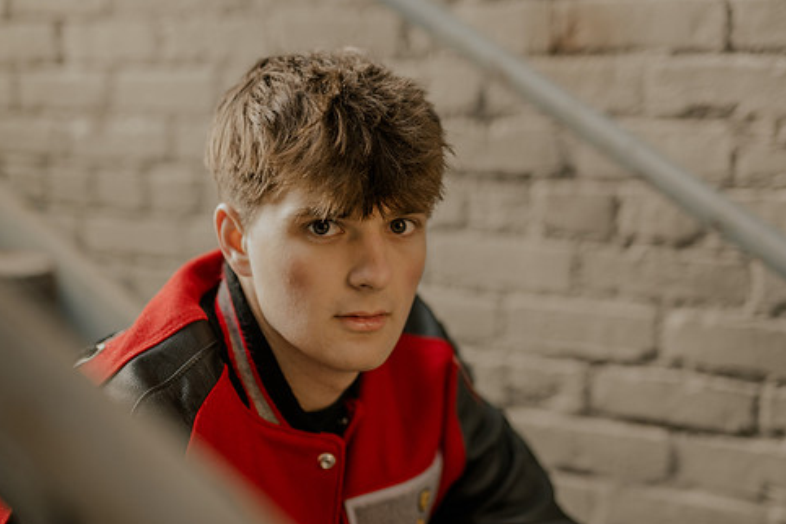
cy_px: 274
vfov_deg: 22.6
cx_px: 454
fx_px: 1310
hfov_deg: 33.3
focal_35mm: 60
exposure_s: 1/100
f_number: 1.8
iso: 800
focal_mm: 50
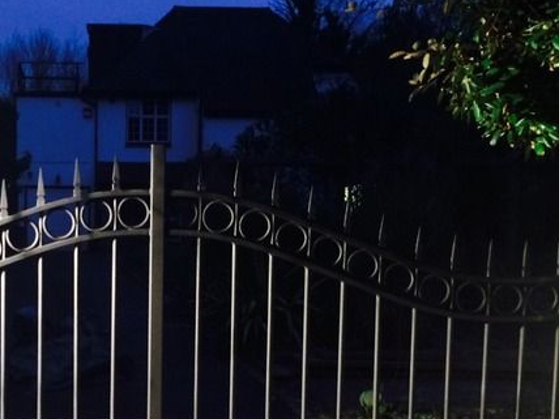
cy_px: 289
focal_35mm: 61
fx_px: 985
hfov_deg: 30.8
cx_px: 107
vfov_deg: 23.9
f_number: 2.2
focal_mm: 4.15
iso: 250
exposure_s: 1/17
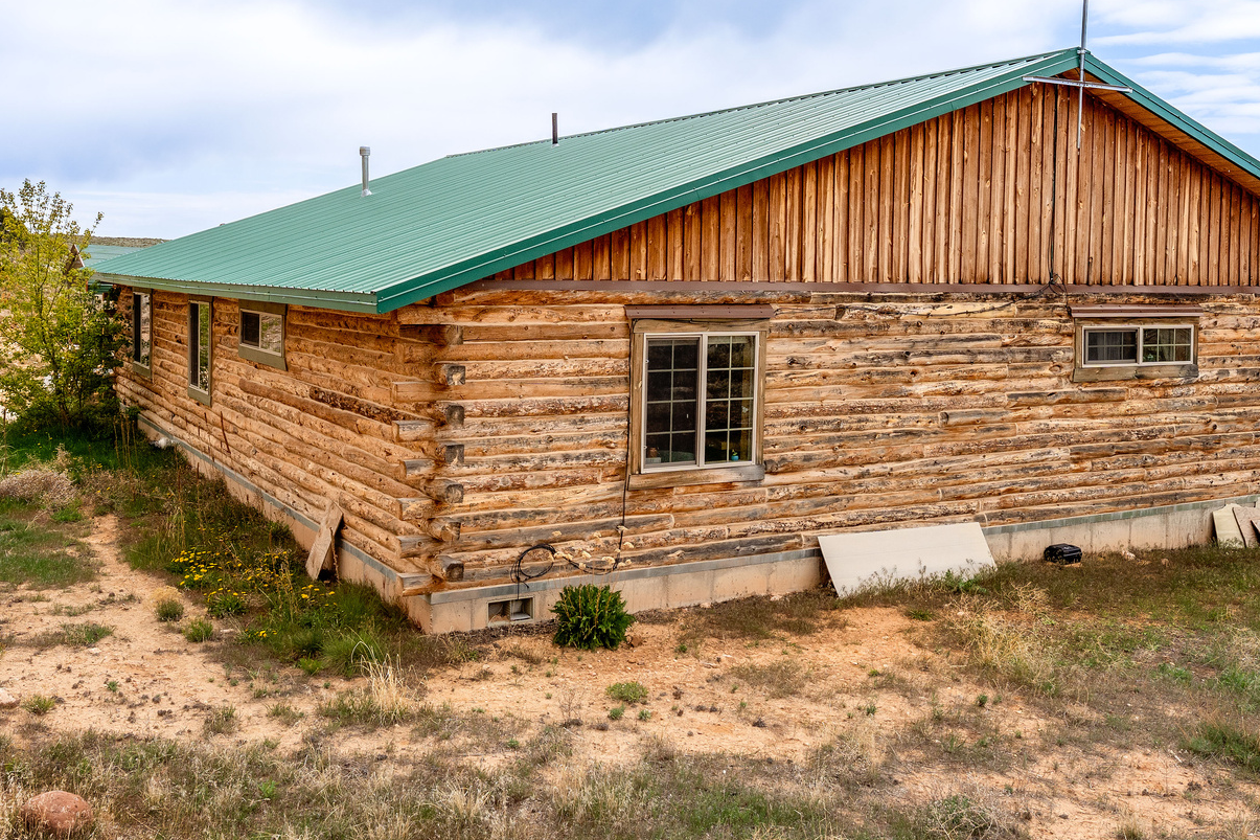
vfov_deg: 37.9
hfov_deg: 54.8
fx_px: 1214
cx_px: 593
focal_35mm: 35
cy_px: 314
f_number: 7.1
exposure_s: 1/800
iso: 400
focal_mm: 20.4
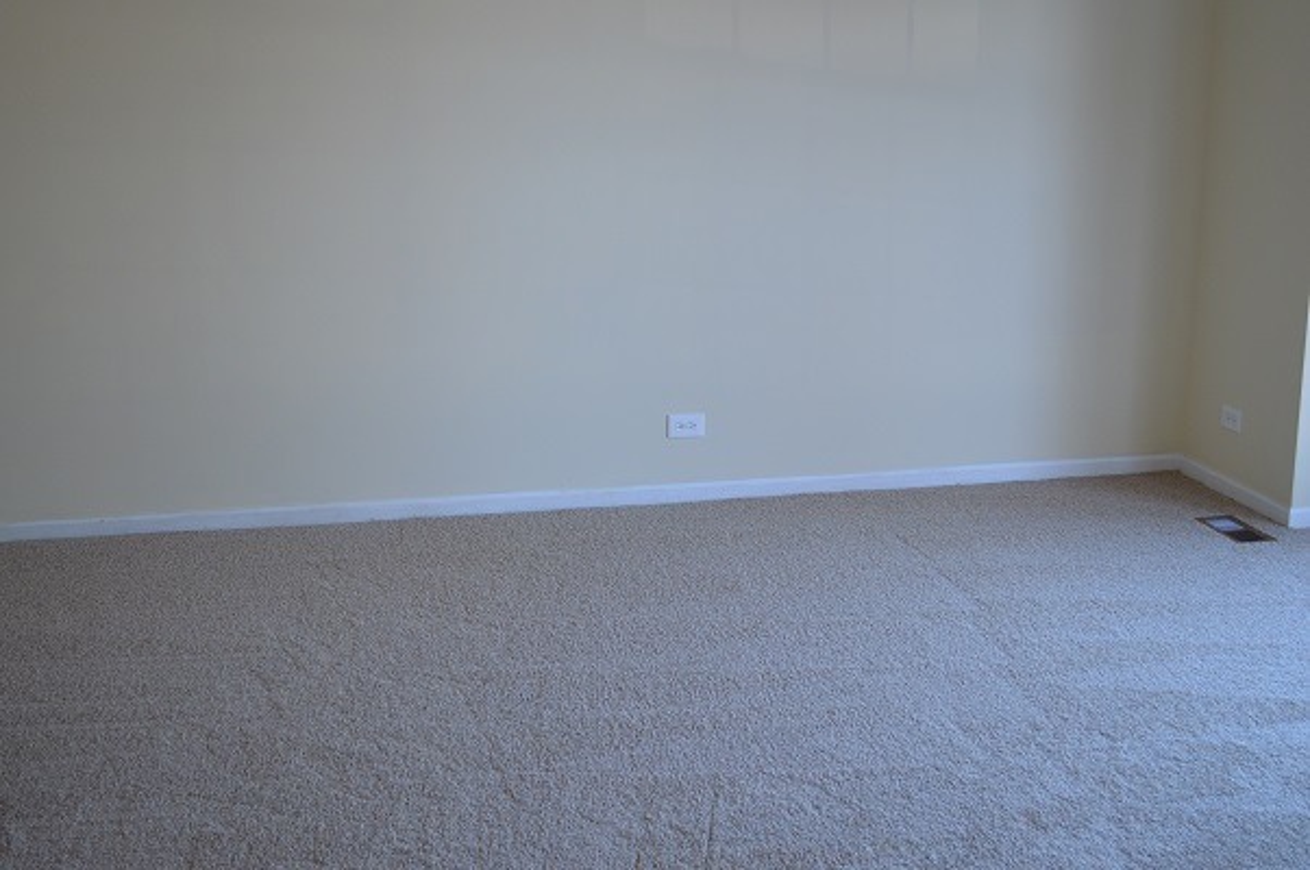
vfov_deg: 30.8
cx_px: 655
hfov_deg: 45.0
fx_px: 1581
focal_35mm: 44
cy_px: 435
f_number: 4.5
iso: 400
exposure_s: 1/80
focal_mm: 29
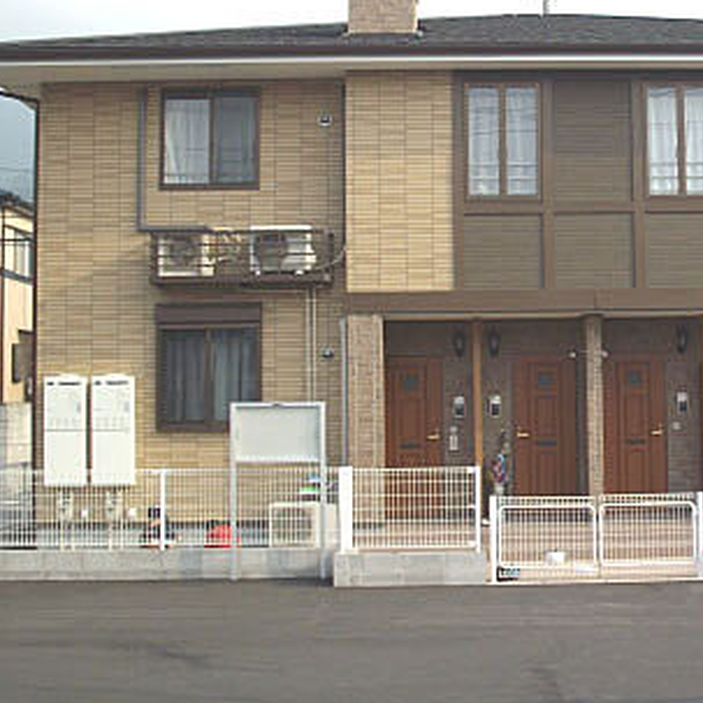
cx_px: 575
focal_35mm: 69
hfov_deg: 24.5
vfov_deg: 24.9
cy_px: 269
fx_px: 1585
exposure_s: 1/200
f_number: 5.6
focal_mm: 6.2
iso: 80
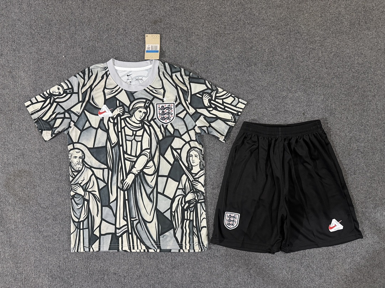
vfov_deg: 56.8
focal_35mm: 24
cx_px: 192
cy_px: 144
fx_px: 267
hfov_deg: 71.6
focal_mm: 6.76
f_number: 1.78
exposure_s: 1/50
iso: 500
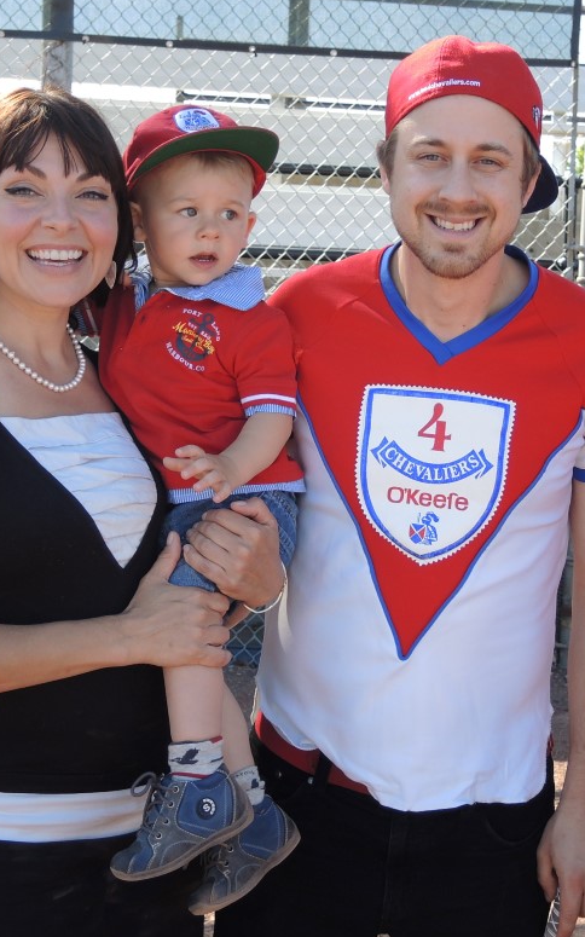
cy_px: 417
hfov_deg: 19.9
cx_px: 393
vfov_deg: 31.5
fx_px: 1659
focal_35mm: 65
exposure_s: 1/500
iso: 80
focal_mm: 7
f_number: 2
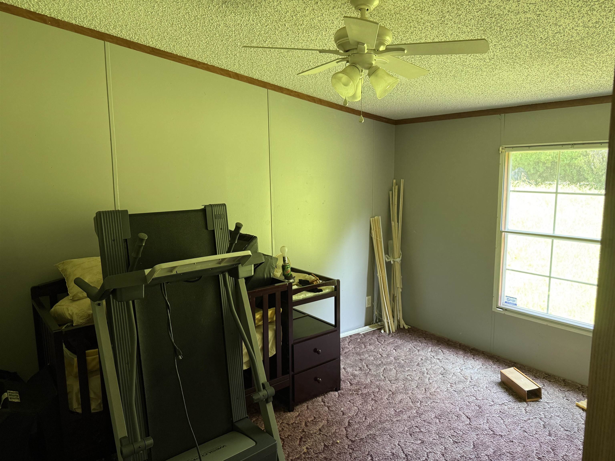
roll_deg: +0.0
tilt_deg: -6.7
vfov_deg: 56.8
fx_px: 426
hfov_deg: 71.6
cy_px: 230
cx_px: 308
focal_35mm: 24
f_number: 1.78
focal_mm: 6.76
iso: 200
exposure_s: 1/62
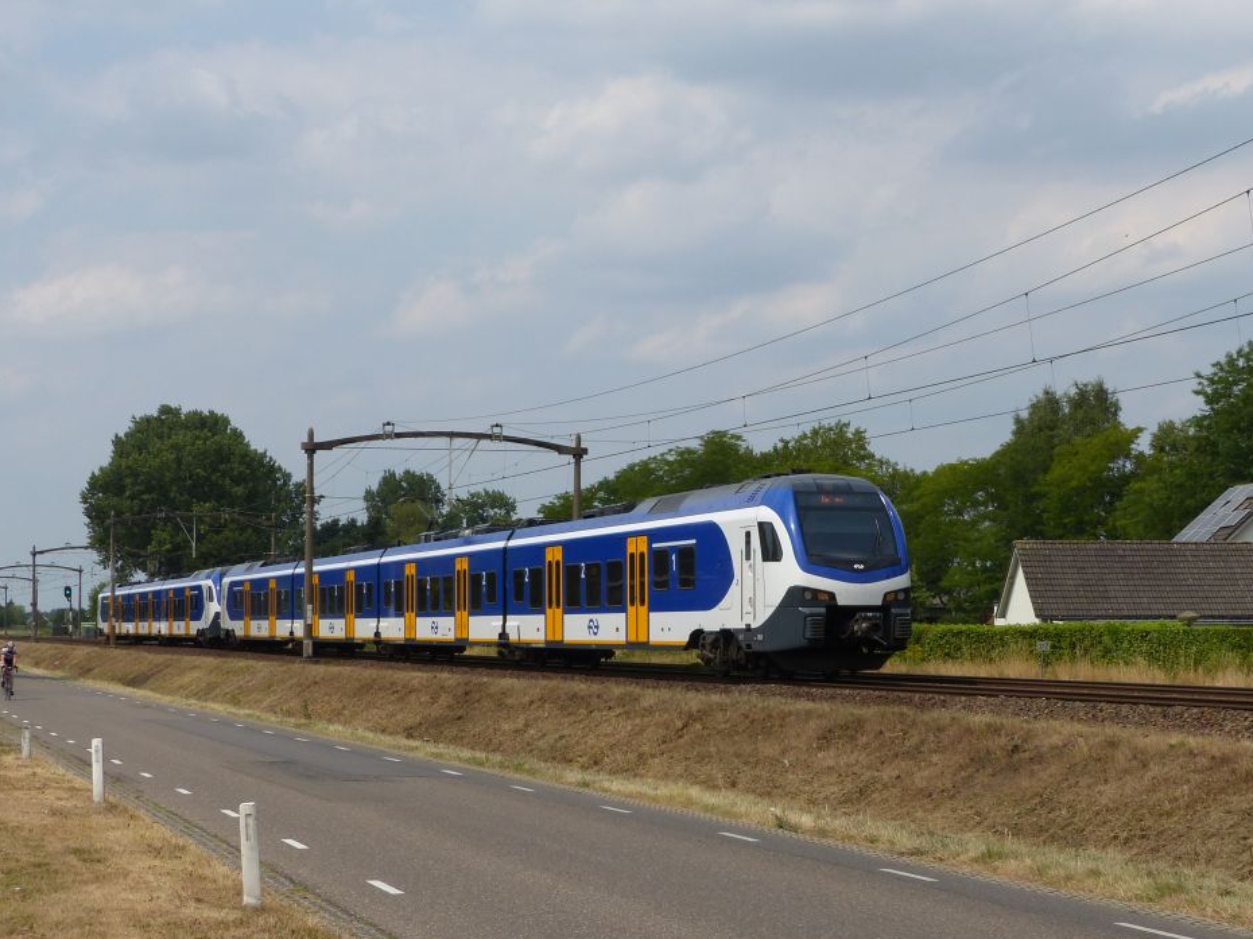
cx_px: 718
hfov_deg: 27.4
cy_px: 528
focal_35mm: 71
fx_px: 2569
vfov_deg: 20.7
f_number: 4
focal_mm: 9.9
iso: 100
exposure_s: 1/1300
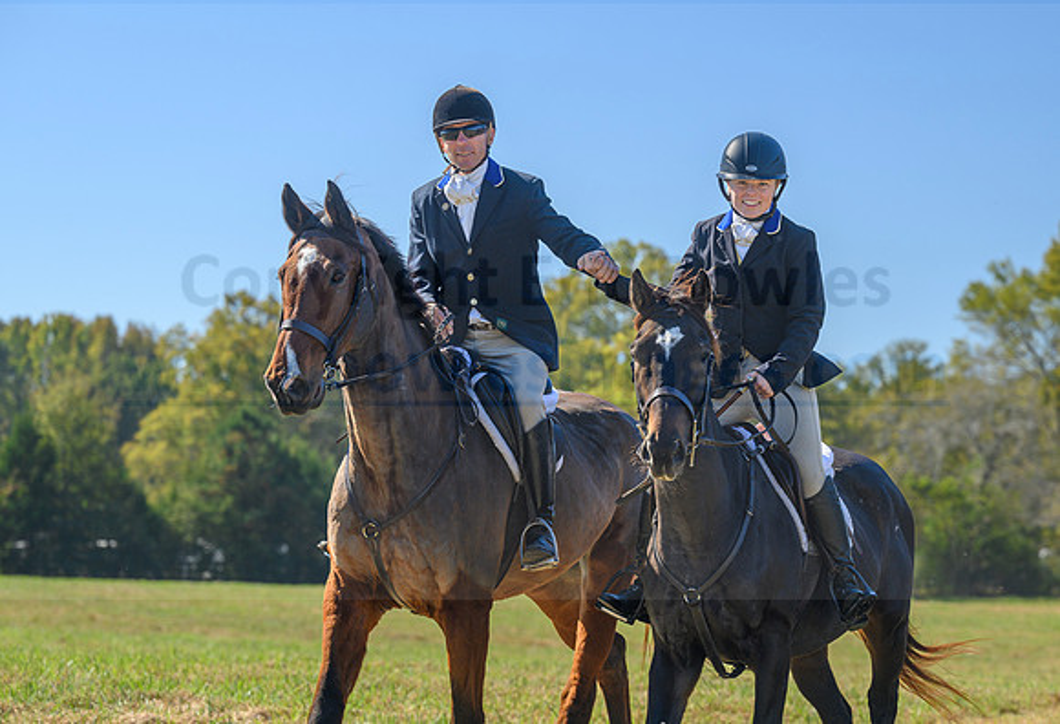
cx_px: 601
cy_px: 383
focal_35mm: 107
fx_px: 3175
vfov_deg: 13.0
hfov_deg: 18.9
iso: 100
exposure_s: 1/500
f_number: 3.5
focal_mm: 88
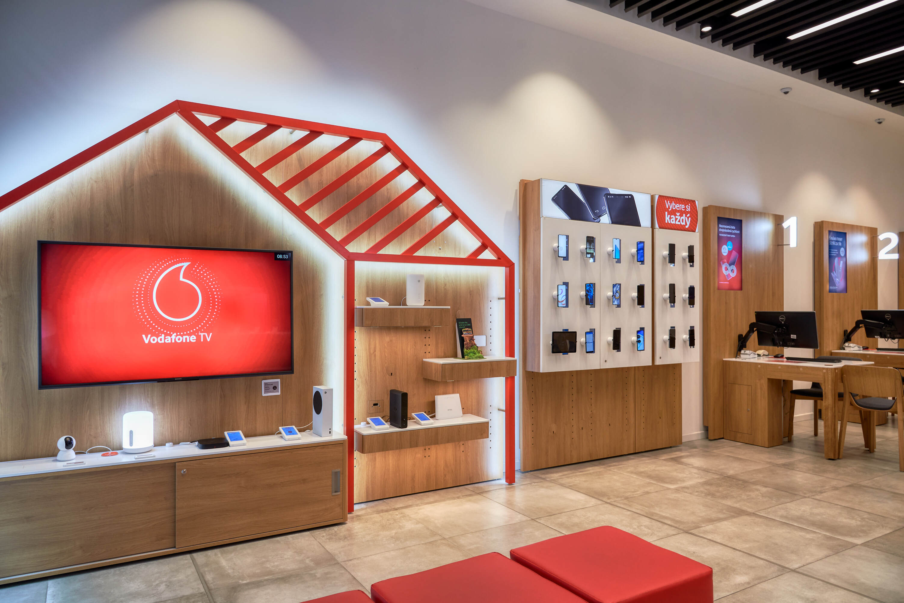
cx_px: 452
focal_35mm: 24
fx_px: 603
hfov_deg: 73.7
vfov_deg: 53.2
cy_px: 302
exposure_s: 1/30
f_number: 6.3
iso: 220
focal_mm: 24
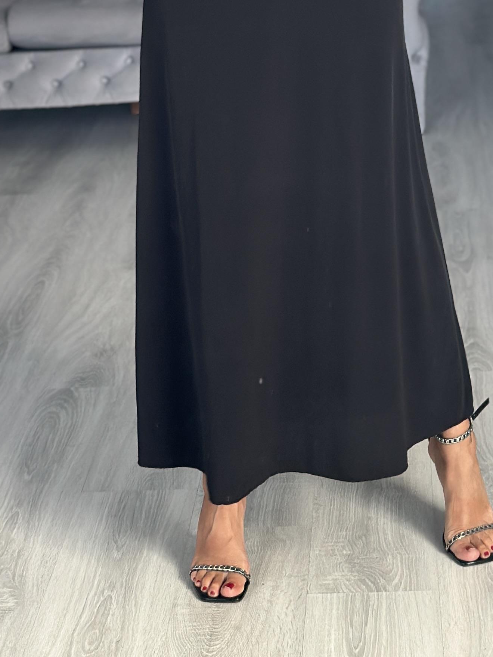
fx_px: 2088
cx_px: 257
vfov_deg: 17.4
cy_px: -36
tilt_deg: -18.2
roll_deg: +1.5
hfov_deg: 13.5
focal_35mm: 110
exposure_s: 1/60
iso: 125
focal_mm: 6.86
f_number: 1.78
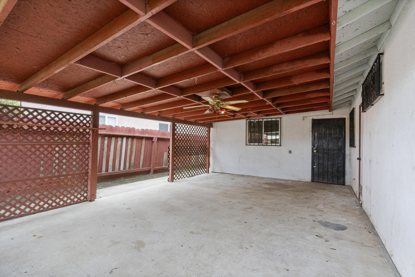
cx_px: 208
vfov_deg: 73.8
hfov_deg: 96.7
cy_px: 138
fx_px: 184
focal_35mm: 16
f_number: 10
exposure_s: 1/80
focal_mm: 16
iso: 2500
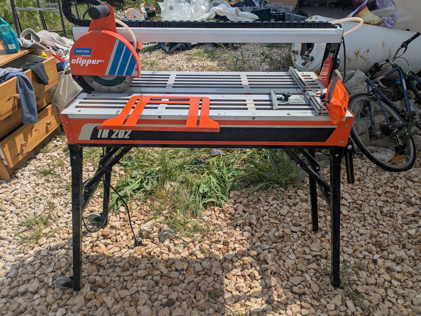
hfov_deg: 69.4
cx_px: 210
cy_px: 158
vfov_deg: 54.9
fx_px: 304
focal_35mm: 25
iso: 41
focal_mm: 5.43
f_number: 1.89
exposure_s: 1/3226
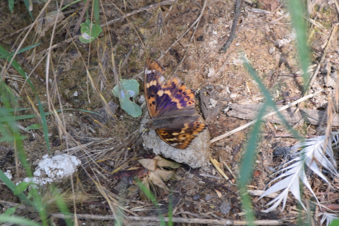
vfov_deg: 6.5
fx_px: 1977
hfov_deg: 9.8
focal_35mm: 210
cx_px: 170
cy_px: 113
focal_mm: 140
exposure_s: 1/160
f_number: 7.1
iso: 320
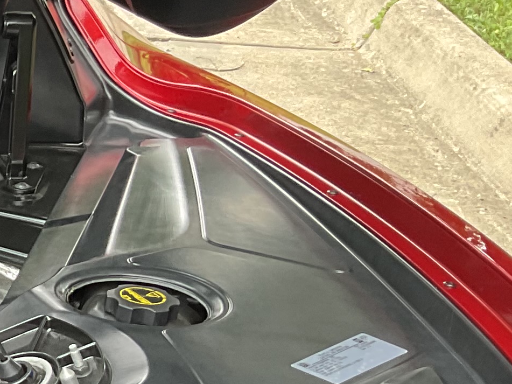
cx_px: -522
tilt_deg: -30.7
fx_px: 1819
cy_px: 373
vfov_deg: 11.9
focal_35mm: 123
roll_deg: +0.4
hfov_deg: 13.6
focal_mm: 3
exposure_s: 1/120
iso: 40
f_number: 1.8
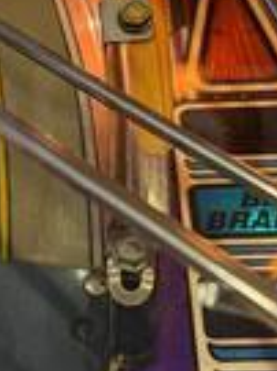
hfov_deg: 15.5
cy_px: 113
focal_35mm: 95
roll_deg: +4.8
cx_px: 67
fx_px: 1015
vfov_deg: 20.6
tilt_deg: -34.5
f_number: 1.78
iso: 250
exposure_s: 1/60
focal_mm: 6.76
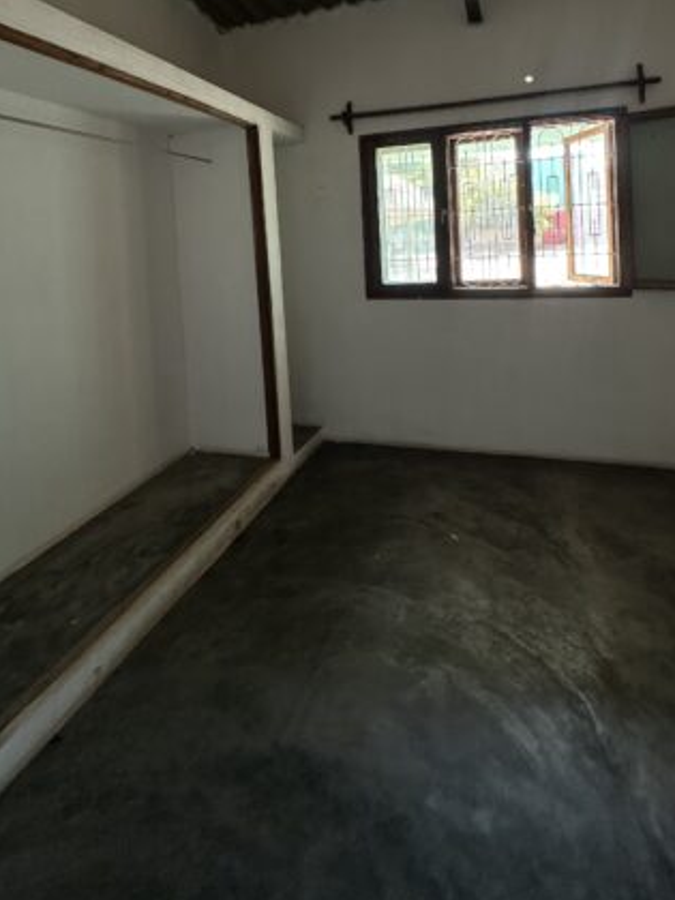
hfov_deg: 65.8
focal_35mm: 20
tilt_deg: -1.3
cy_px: 264
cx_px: 375
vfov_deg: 77.6
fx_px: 520
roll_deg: +1.4
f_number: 2.2
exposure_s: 1/99
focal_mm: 2.22
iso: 100
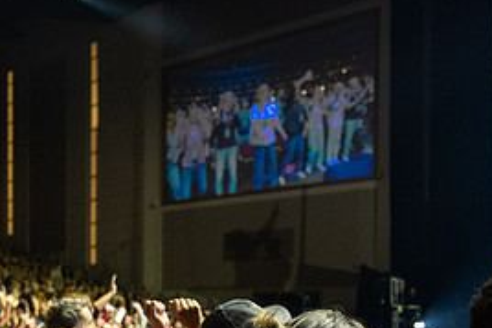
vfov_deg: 24.6
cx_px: 224
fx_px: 711
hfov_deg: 38.1
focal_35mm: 52
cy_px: 342
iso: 3200
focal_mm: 24
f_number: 2.8
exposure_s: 1/400
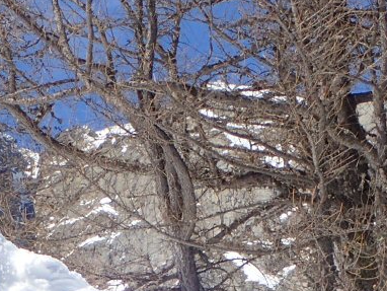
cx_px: 128
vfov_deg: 5.7
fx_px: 2886
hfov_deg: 7.7
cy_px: 306
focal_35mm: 258
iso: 100
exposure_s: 1/500
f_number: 5.6
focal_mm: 13.47
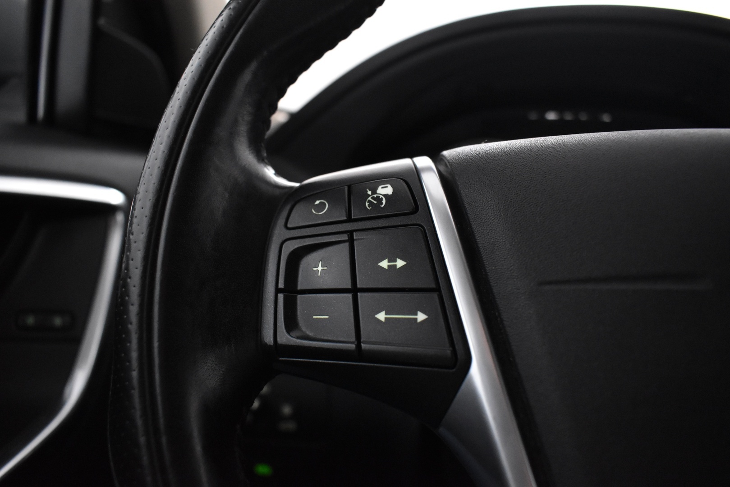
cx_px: 365
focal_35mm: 27
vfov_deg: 47.9
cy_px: 244
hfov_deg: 67.4
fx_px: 548
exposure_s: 1/60
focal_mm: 18
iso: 3200
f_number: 4
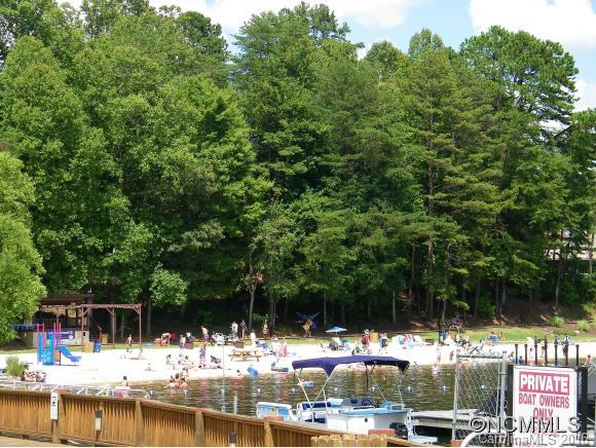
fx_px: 1430
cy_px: 224
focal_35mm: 83
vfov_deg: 17.8
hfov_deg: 23.5
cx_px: 298
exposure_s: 1/400
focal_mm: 15.1
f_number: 4.5
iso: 80
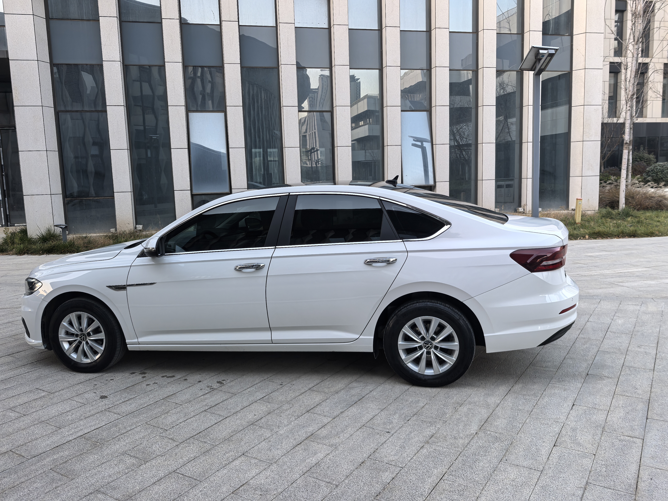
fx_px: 521
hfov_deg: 65.3
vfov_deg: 51.4
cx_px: 334
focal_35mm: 27
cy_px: 250
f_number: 1.4
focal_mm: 6.98
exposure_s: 1/100
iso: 125
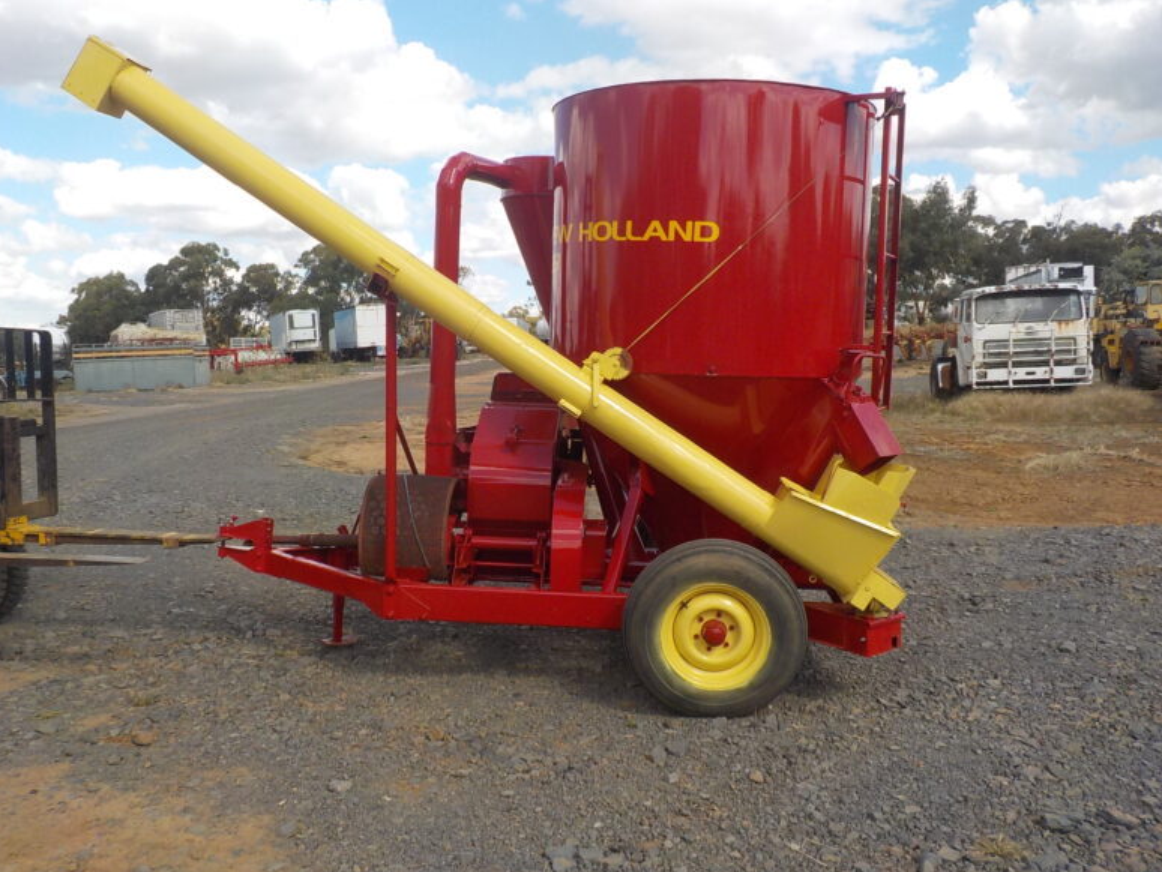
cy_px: 425
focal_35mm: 31
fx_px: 1041
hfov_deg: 58.3
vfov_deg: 45.5
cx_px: 563
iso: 125
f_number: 3.3
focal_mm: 4.1
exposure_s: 1/800
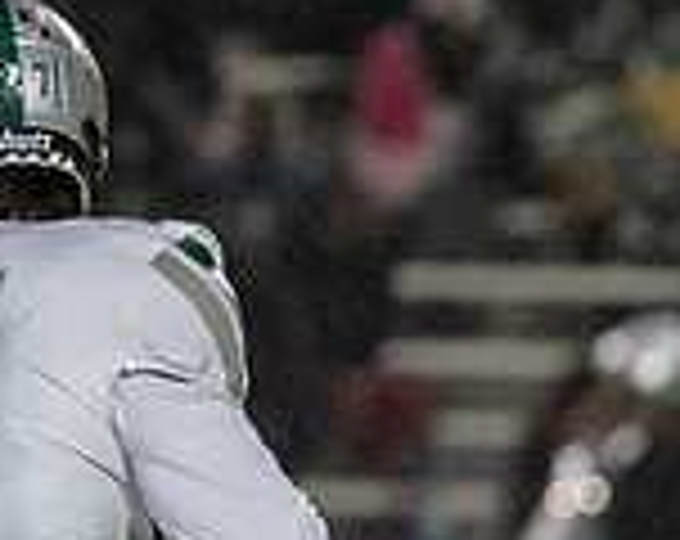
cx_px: 963
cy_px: 673
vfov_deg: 1.4
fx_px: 21880
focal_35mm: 1090
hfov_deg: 1.8
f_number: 2.8
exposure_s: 1/1250
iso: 3200
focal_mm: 200
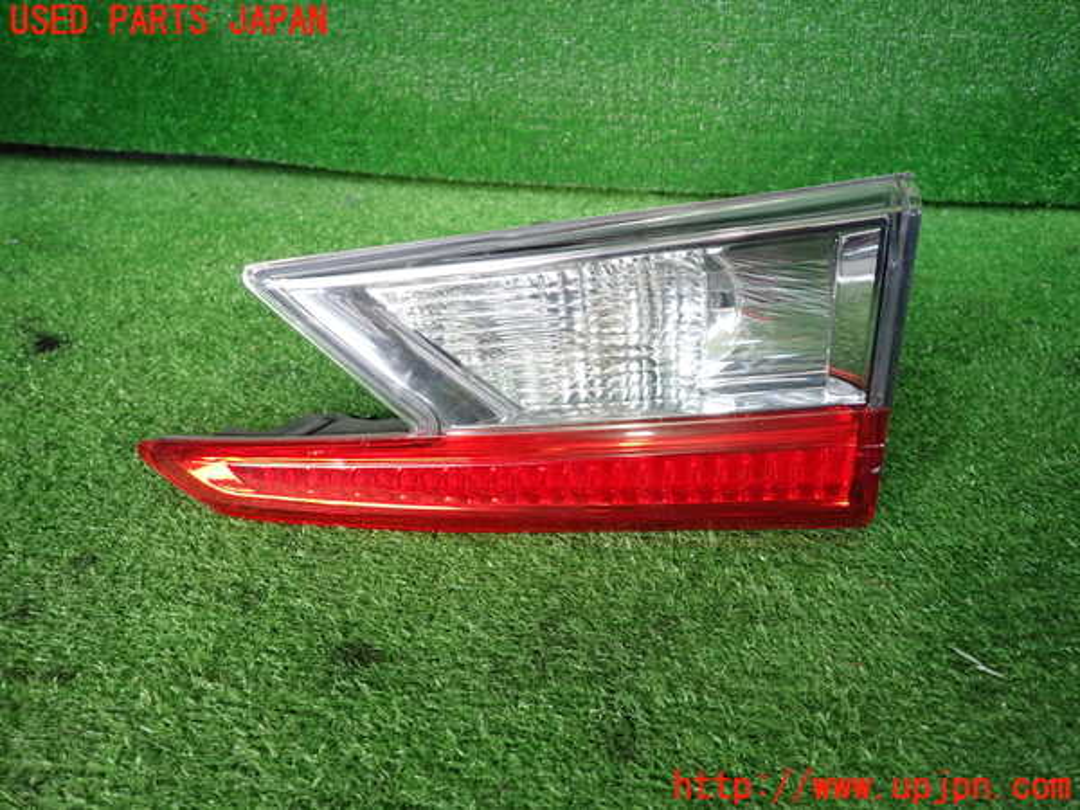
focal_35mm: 25
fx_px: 780
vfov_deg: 54.9
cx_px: 540
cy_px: 405
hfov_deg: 69.4
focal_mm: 4.5
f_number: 2
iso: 200
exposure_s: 1/60
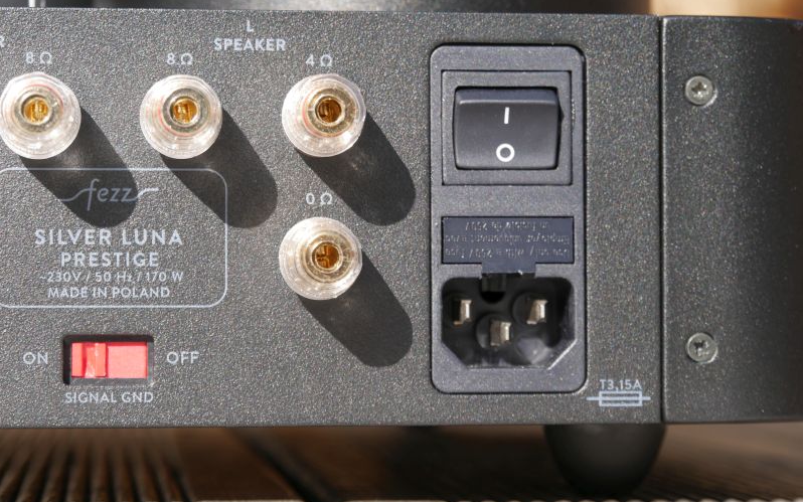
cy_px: 232
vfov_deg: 11.2
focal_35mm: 117
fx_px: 2561
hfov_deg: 17.8
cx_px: 402
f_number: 5.6
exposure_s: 1/250
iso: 200
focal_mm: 55
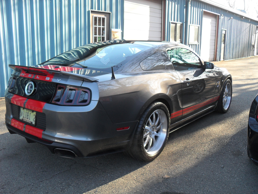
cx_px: 129
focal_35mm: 35
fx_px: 261
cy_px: 97
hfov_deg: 52.6
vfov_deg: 40.7
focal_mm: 6.2
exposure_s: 1/125
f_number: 2.8
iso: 100
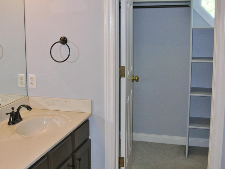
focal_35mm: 50
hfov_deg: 38.0
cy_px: 77
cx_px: 88
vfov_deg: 29.1
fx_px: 325
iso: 50
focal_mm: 6
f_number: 2.7
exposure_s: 1/60.1
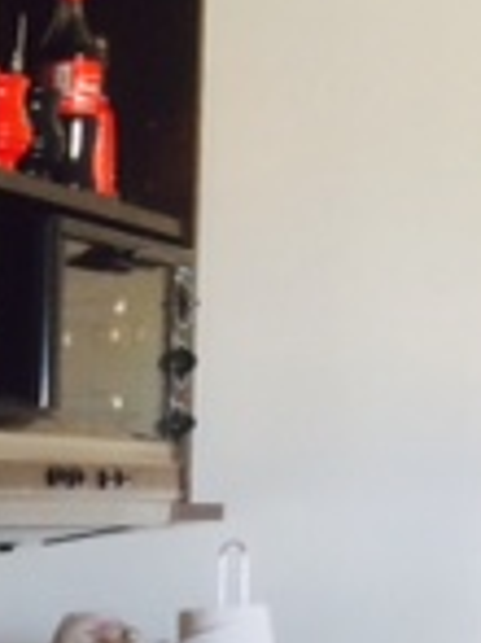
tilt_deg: -13.5
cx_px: -450
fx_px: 2338
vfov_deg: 14.1
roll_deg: +3.0
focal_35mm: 126
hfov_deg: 10.8
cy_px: 1107
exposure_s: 1/30
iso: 100
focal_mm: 4.15
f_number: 2.2
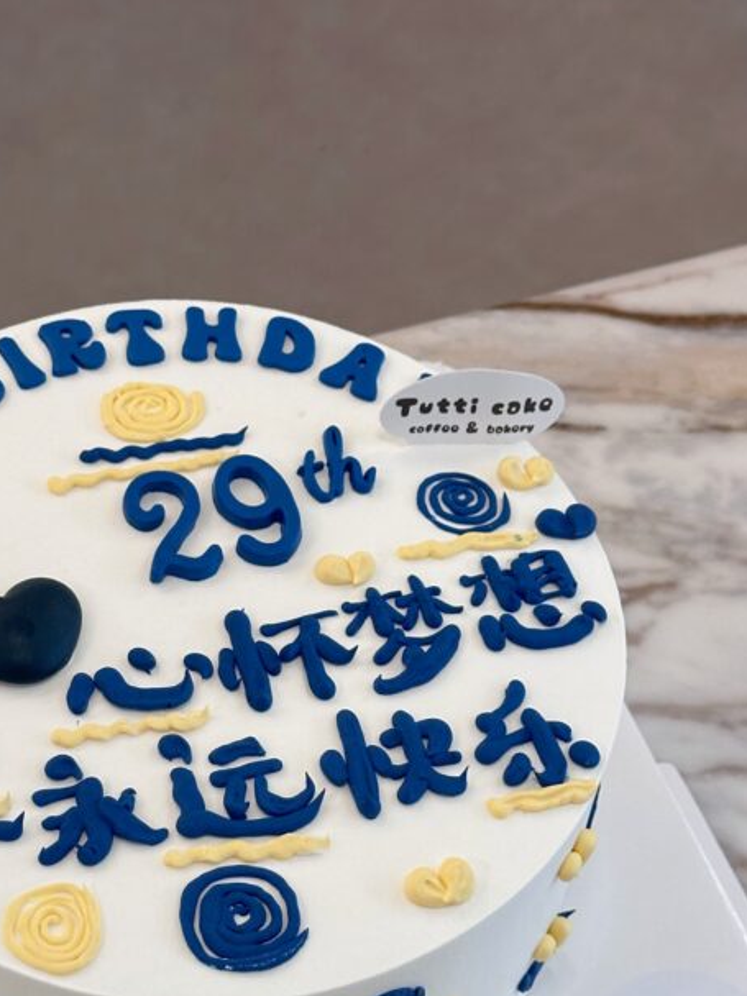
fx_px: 2331
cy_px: 696
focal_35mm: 81
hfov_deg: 18.1
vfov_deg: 24.0
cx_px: 205
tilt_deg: -53.9
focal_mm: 6.86
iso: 160
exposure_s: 1/50
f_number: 1.78
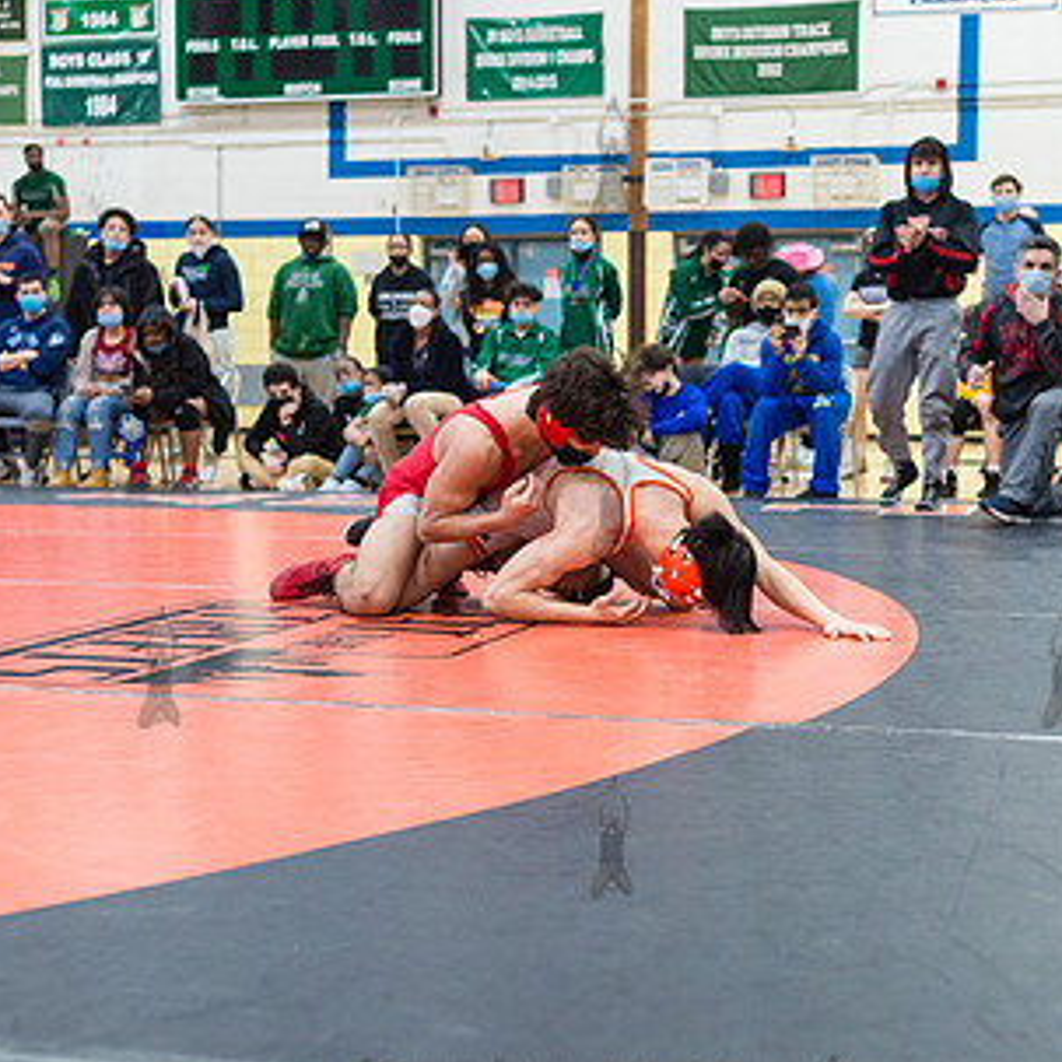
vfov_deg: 30.0
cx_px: 610
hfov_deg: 30.0
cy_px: 496
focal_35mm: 57
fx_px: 1978
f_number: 3.5
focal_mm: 35
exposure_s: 1/320
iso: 4000
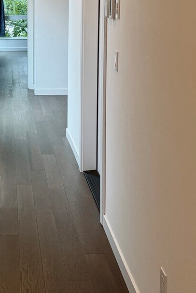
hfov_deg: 22.3
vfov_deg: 33.0
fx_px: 482
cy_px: 61
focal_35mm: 59
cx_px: 12
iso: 125
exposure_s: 1/120
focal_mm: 6.76
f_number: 1.78
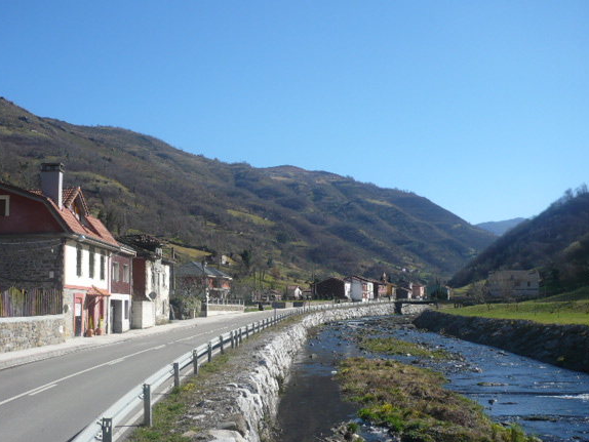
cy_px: 238
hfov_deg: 47.8
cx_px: 265
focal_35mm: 39
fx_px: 664
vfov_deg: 36.8
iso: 100
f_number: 8
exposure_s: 1/200
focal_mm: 5.8
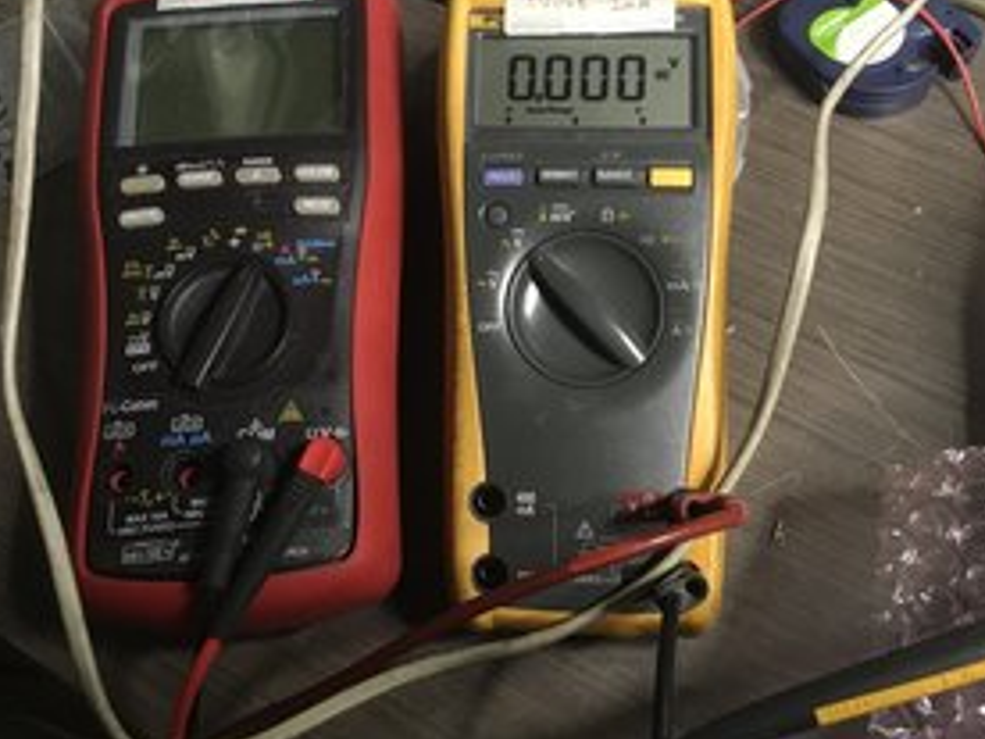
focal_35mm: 42
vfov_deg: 34.1
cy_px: 261
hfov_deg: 44.8
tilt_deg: -63.0
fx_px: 1195
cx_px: 464
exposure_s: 1/20
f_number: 2.2
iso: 200
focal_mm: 4.15
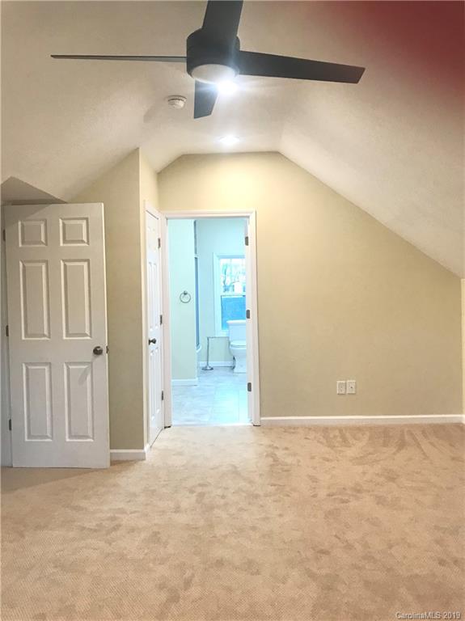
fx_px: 502
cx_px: 232
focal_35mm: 28
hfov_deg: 49.7
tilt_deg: -1.4
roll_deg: +0.0
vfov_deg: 63.5
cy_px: 310
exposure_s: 1/30
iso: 40
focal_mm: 3.99
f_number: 1.8
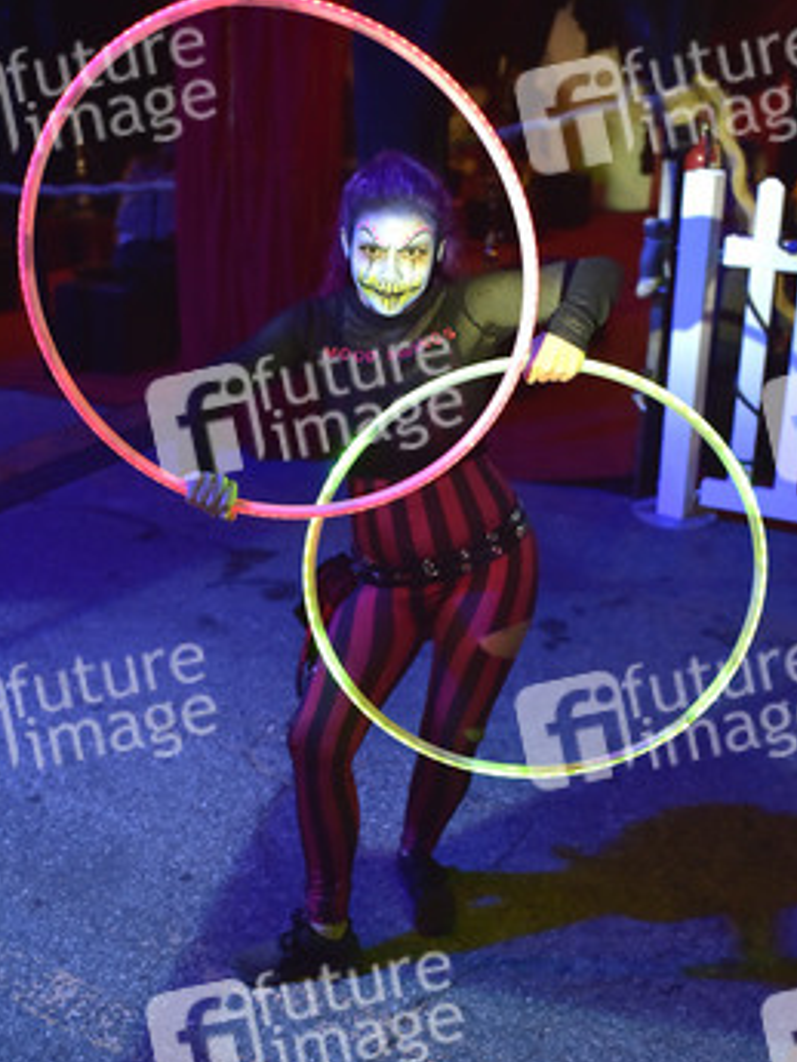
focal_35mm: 39
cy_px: 563
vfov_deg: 47.8
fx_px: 1197
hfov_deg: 36.8
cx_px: 395
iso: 1250
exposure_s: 1/125
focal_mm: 35
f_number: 4
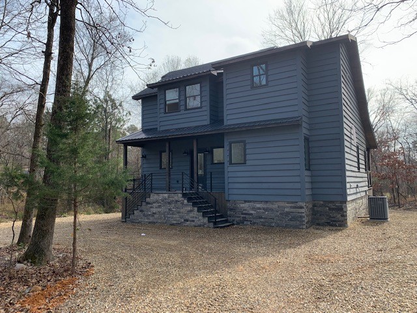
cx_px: 208
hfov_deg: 67.3
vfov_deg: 53.1
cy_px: 156
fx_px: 313
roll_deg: +0.2
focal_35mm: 26
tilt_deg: +6.0
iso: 25
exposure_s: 1/1001
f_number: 1.8
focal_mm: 4.25
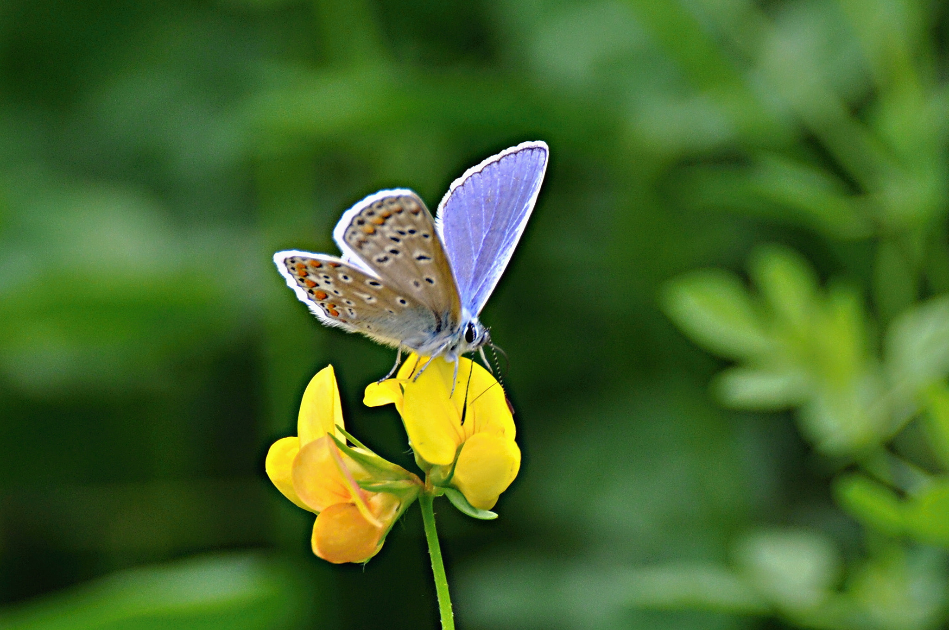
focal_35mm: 375
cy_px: 315
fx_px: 9873
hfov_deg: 5.5
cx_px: 474
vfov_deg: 3.7
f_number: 8
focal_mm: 250
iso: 400
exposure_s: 1/250
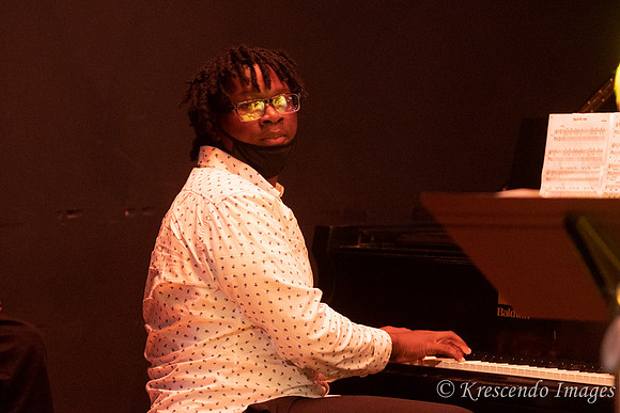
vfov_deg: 7.6
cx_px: 310
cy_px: 206
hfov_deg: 11.4
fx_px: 3101
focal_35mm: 180
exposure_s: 1/160
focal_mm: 120
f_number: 3.2
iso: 3200
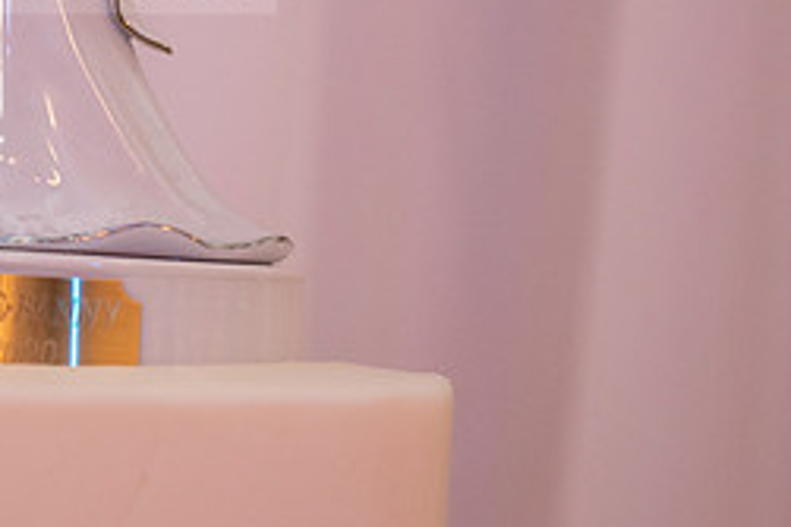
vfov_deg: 6.6
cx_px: 11
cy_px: -42
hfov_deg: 9.9
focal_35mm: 206
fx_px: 4523
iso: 640
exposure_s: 1/80
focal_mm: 70
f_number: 2.8
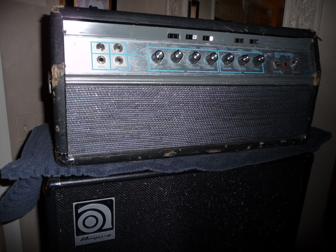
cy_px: 126
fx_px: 272
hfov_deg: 63.4
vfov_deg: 49.7
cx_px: 168
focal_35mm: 28
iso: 100
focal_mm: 4.7
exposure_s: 1/30
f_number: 3.3
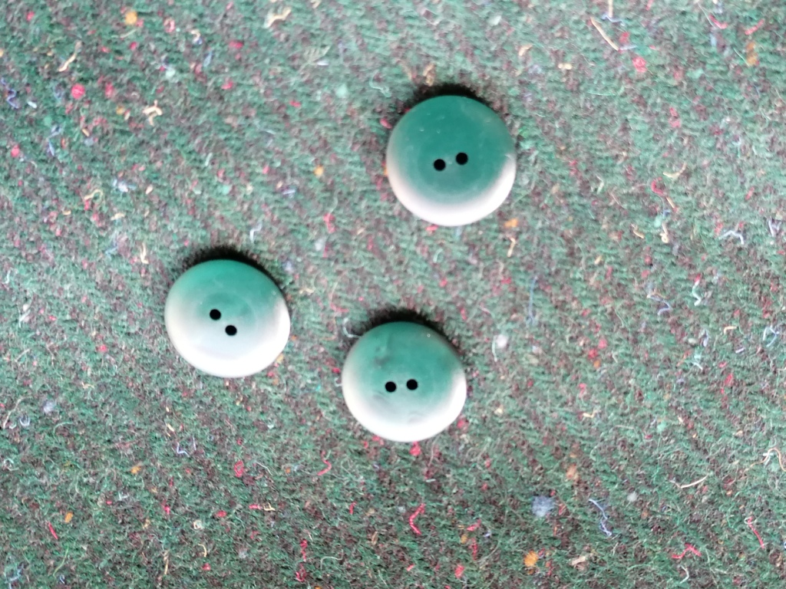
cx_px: 393
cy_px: 294
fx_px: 613
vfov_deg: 51.4
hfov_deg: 65.3
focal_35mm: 27
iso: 125
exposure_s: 1/33.3
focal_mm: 4.75
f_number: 1.8
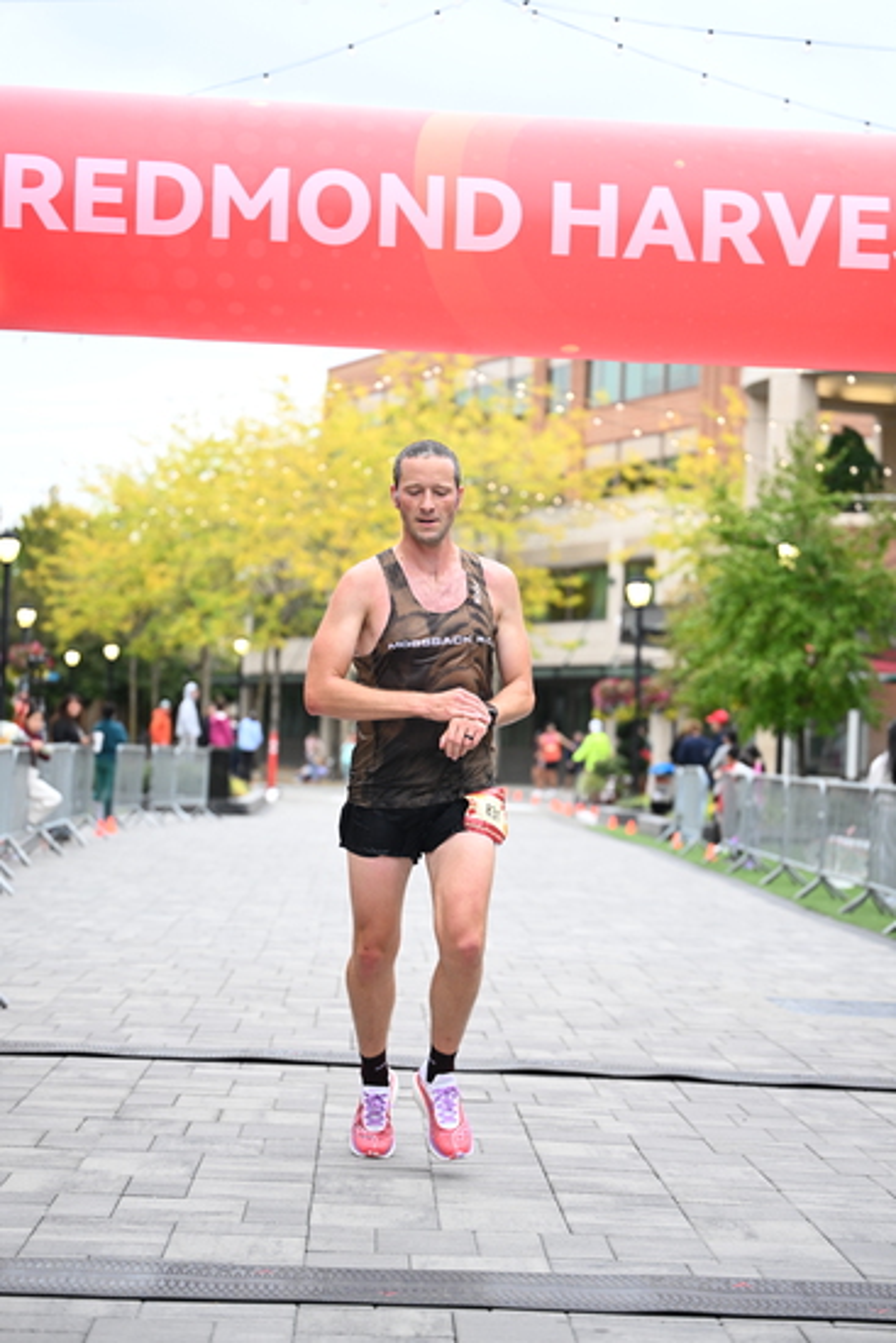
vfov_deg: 28.4
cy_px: 672
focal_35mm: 71
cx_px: 448
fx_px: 2649
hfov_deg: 19.2
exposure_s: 1/800
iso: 1600
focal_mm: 71
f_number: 2.8
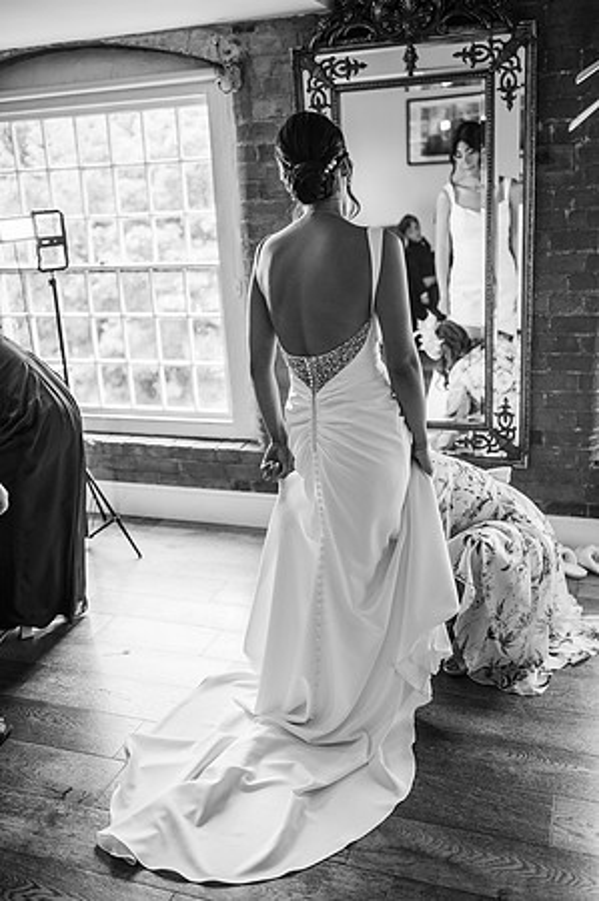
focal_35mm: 35
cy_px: 450
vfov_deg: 54.5
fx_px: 875
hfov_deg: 37.8
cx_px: 300
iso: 100
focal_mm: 35
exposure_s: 1/200
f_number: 2
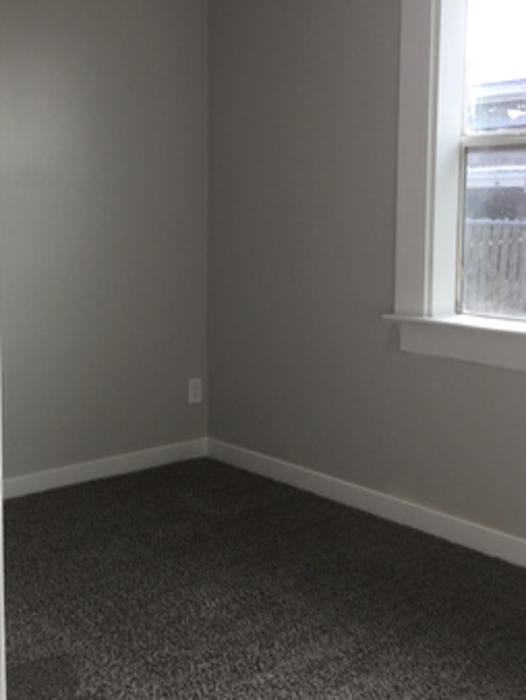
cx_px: 230
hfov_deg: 32.9
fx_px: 890
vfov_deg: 42.8
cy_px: 296
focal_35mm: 44
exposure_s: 1/60
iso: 25
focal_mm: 3.3
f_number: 2.4
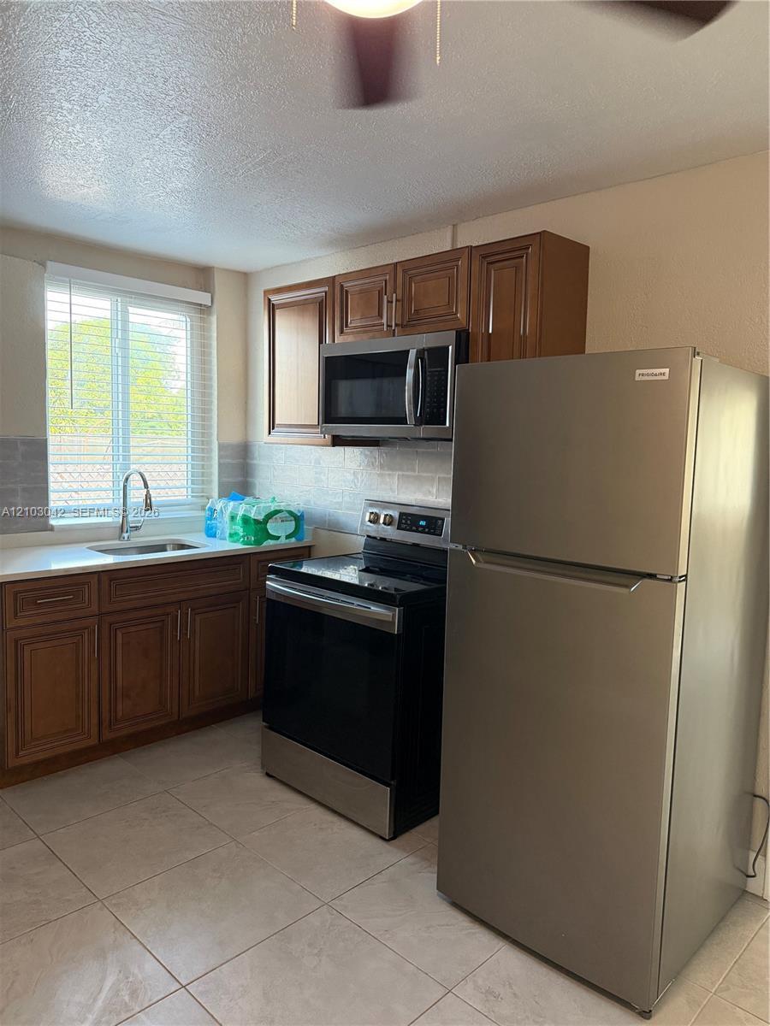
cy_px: 513
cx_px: 385
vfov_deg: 71.6
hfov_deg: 56.8
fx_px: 712
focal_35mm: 24
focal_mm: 6.76
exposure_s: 1/60
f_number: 1.78
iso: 320
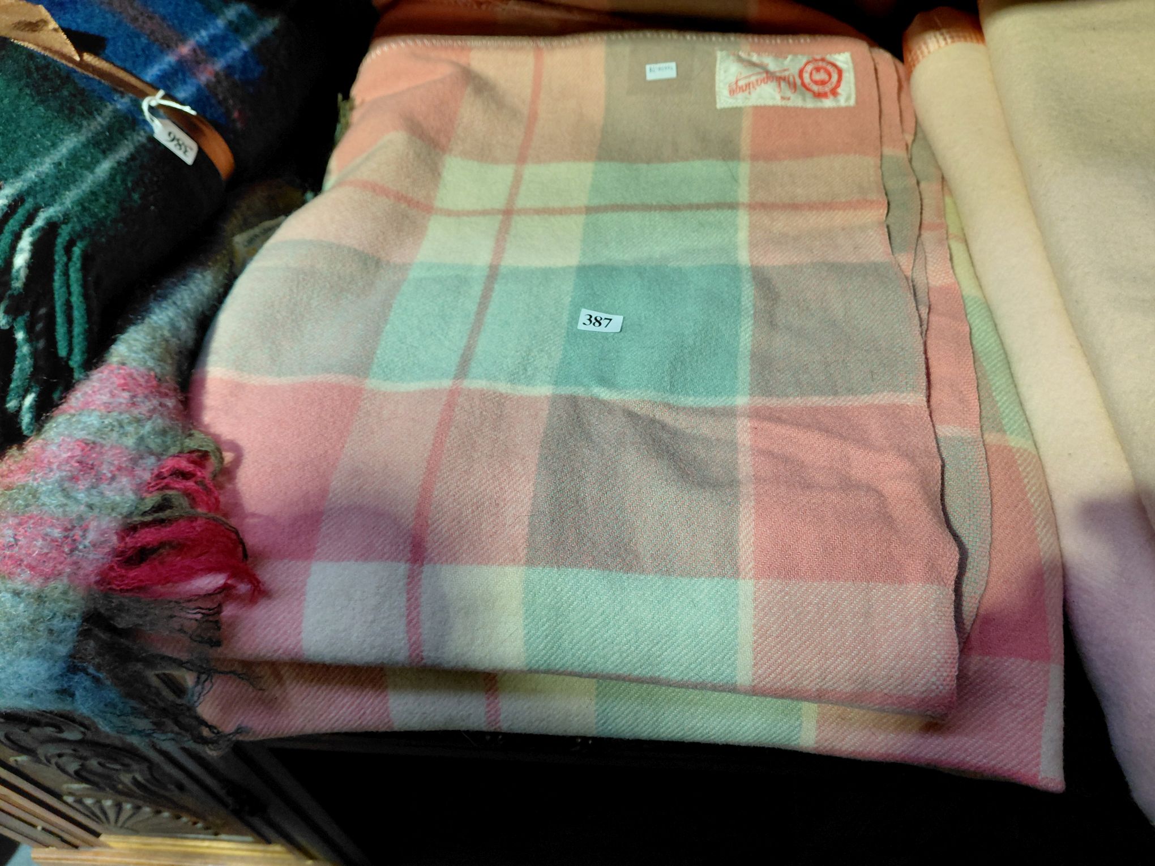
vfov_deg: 54.9
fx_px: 834
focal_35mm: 25
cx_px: 578
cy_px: 433
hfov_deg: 69.4
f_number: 1.8
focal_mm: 4.69
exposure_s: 1/60
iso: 160
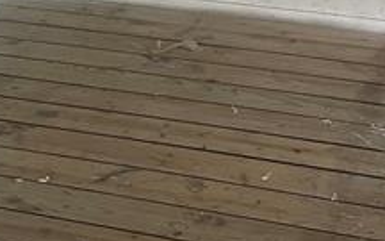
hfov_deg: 22.8
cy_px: -151
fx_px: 955
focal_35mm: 91
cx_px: 232
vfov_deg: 13.3
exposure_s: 1/122
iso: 40
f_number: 1.8
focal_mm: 3
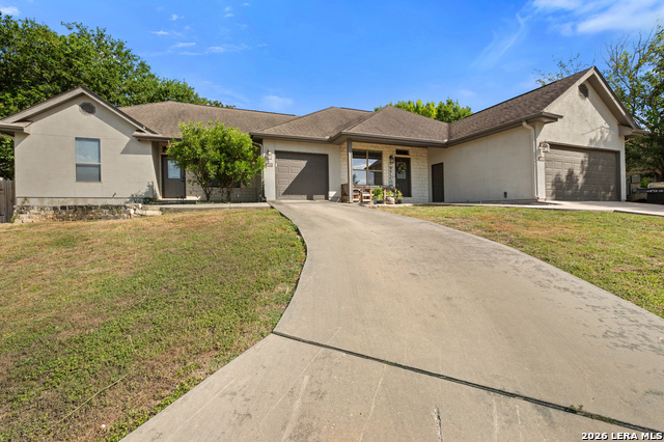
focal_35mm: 14
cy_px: 221
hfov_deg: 104.3
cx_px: 332
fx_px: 258
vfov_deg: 81.1
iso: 250
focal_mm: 14
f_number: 9
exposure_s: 1/250
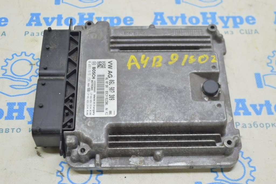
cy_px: 92
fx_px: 437
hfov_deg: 35.1
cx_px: 138
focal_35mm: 57
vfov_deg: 23.7
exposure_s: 1/20
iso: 400
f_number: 5.6
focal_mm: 38
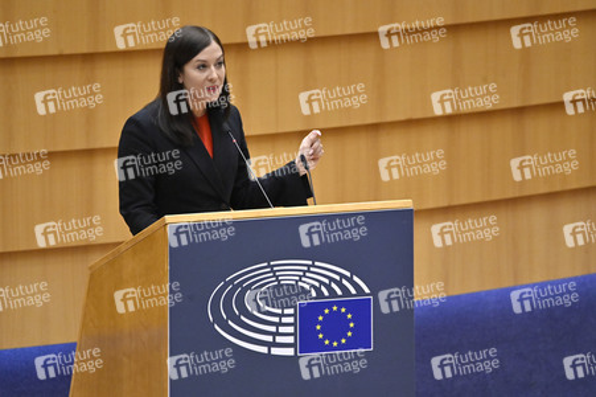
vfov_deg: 2.3
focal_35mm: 600
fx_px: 9926
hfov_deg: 3.4
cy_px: 198
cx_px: 298
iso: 5000
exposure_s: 1/640
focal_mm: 600
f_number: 6.3
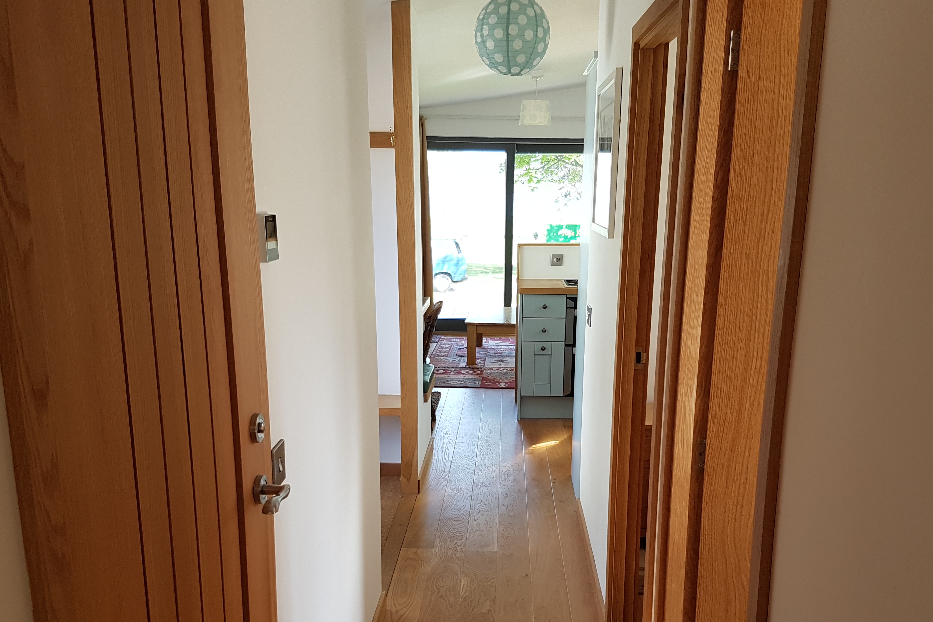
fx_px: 855
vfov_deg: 39.5
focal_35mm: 33
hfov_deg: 57.2
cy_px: 414
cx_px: 491
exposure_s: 1/100
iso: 64
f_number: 1.7
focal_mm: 4.2
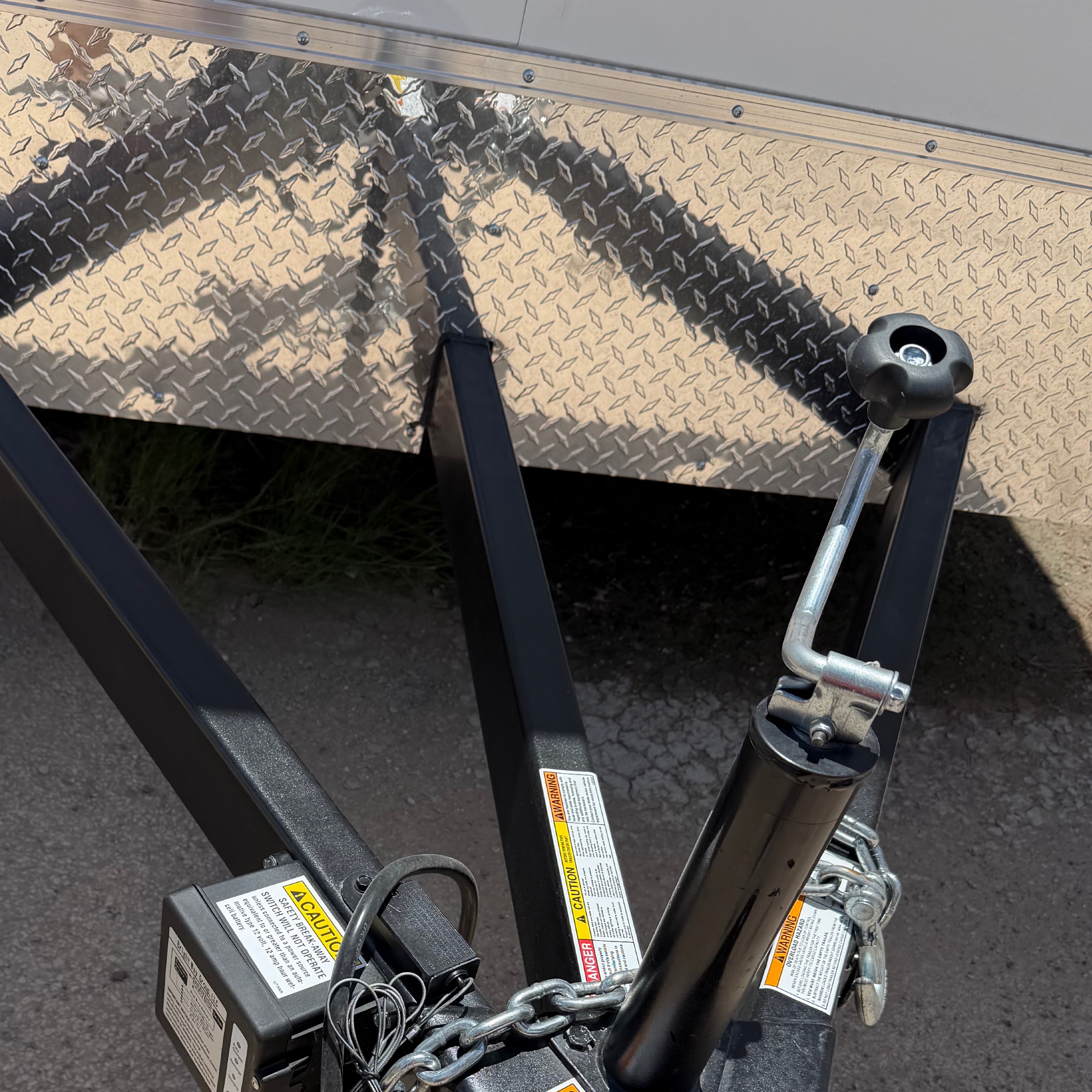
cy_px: 847
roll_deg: -12.9
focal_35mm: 38
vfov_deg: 42.2
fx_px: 1356
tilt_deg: -44.5
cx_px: 442
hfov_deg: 43.7
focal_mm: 6.76
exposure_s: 1/6711
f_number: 1.78
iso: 80
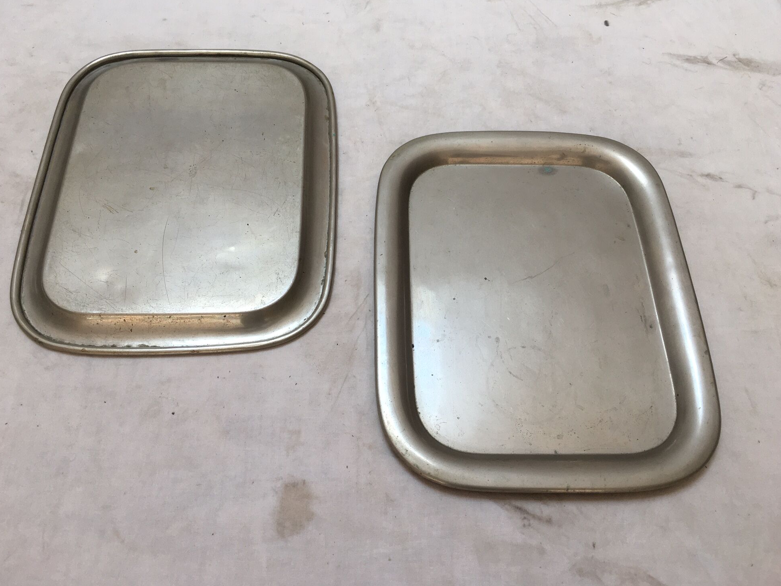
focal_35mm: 30
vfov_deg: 46.8
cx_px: 395
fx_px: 677
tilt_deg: -60.5
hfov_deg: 60.0
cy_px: 293
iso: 32
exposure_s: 1/50
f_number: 2.2
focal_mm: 4.15
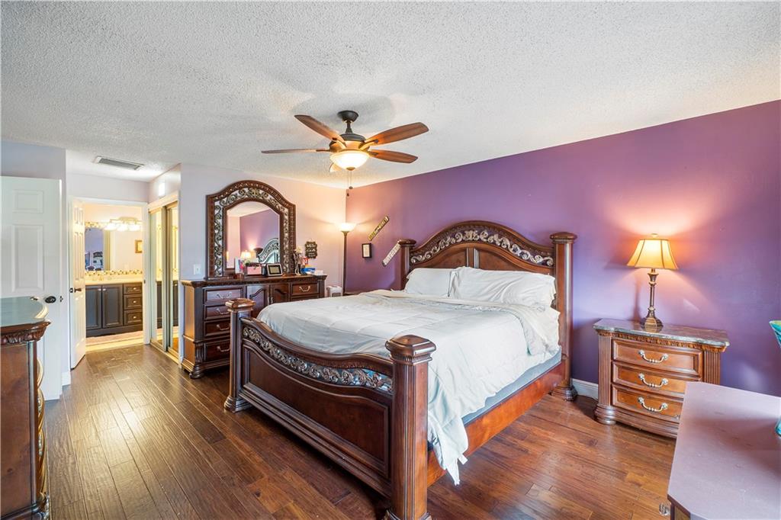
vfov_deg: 77.3
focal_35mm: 15
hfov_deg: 100.4
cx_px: 390
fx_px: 325
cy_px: 260
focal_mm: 10
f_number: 11
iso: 160
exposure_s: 1.3
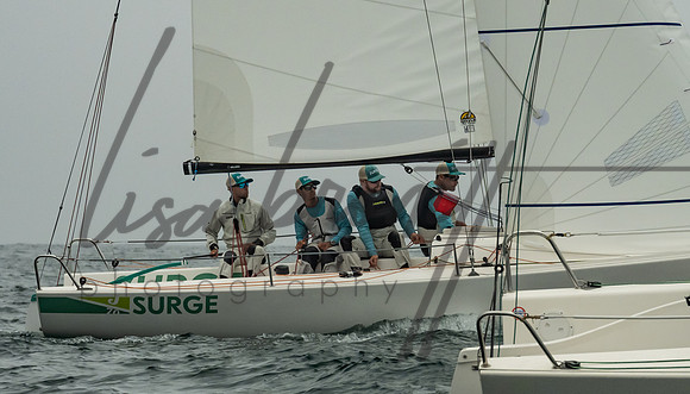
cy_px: 166
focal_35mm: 272
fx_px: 4995
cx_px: 363
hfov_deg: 7.9
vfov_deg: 4.5
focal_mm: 145
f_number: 9
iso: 800
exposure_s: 1/3200
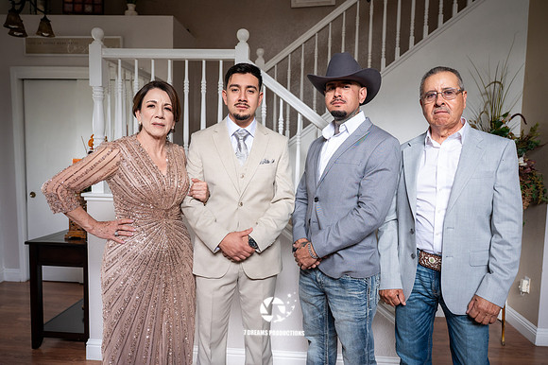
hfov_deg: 67.2
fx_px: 412
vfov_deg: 47.7
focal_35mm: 27
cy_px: 182
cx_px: 274
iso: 1000
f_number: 3.2
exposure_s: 1/100
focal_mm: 26
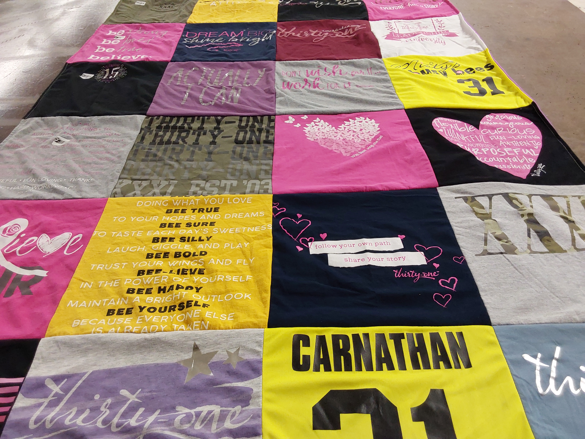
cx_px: 292
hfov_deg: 63.4
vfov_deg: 49.7
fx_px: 473
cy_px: 220
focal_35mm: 28
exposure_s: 1/60
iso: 125
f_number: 1.9
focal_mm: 2.91
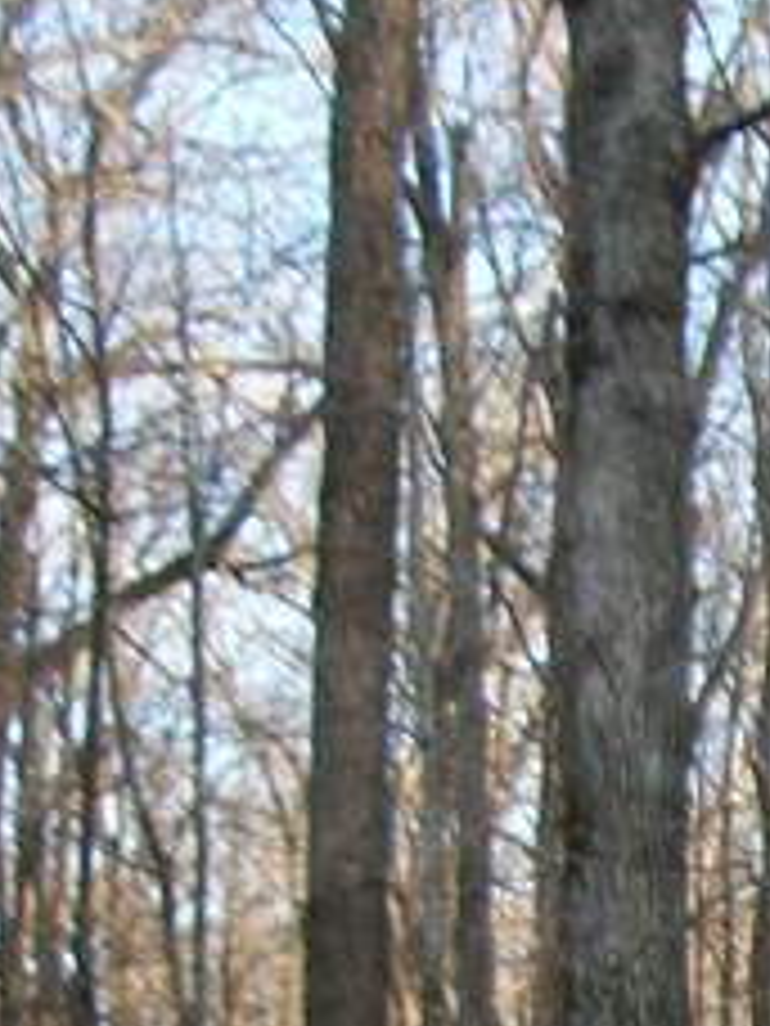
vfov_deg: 13.1
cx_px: 1463
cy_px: 1458
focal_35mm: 144
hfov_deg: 9.7
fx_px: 4271
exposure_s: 1/125
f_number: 2.9
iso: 80
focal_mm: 5.7
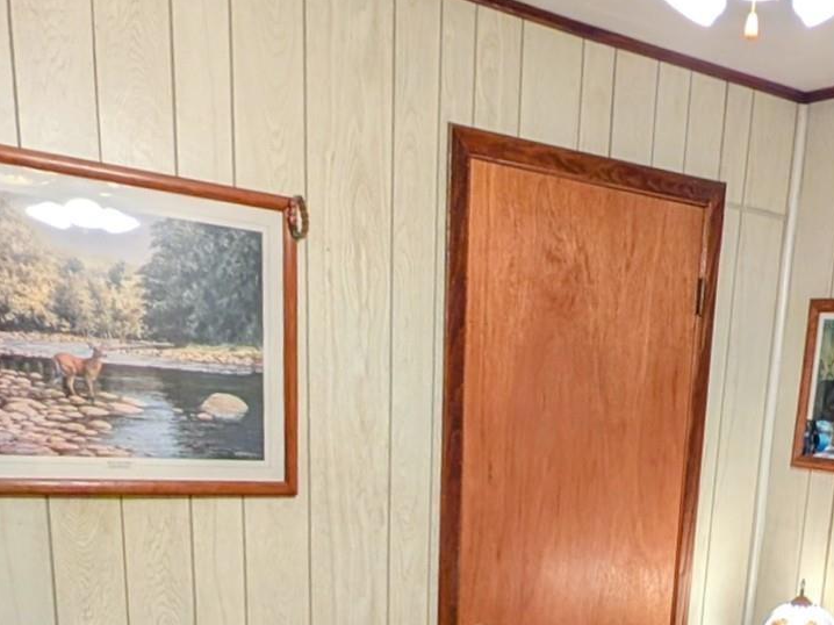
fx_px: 939
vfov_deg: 31.5
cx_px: 607
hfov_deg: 46.5
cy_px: 730
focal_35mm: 39
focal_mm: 2.02
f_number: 1.7
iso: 58
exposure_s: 1/40
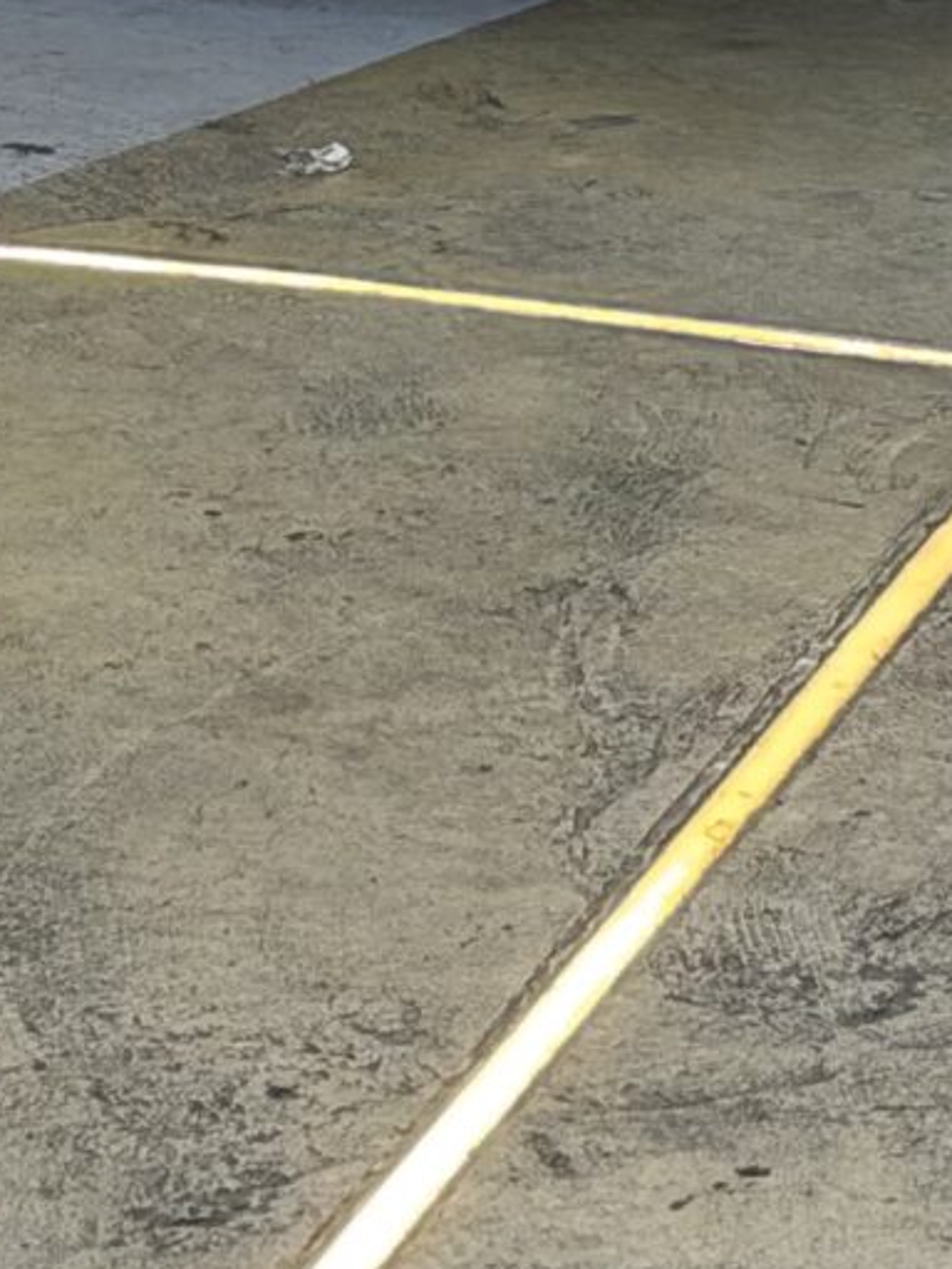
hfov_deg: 6.2
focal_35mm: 240
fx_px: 8801
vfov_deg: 7.9
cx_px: -154
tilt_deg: -7.5
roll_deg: +0.7
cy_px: -1096
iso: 250
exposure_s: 1/120
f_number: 1.8
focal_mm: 6.93
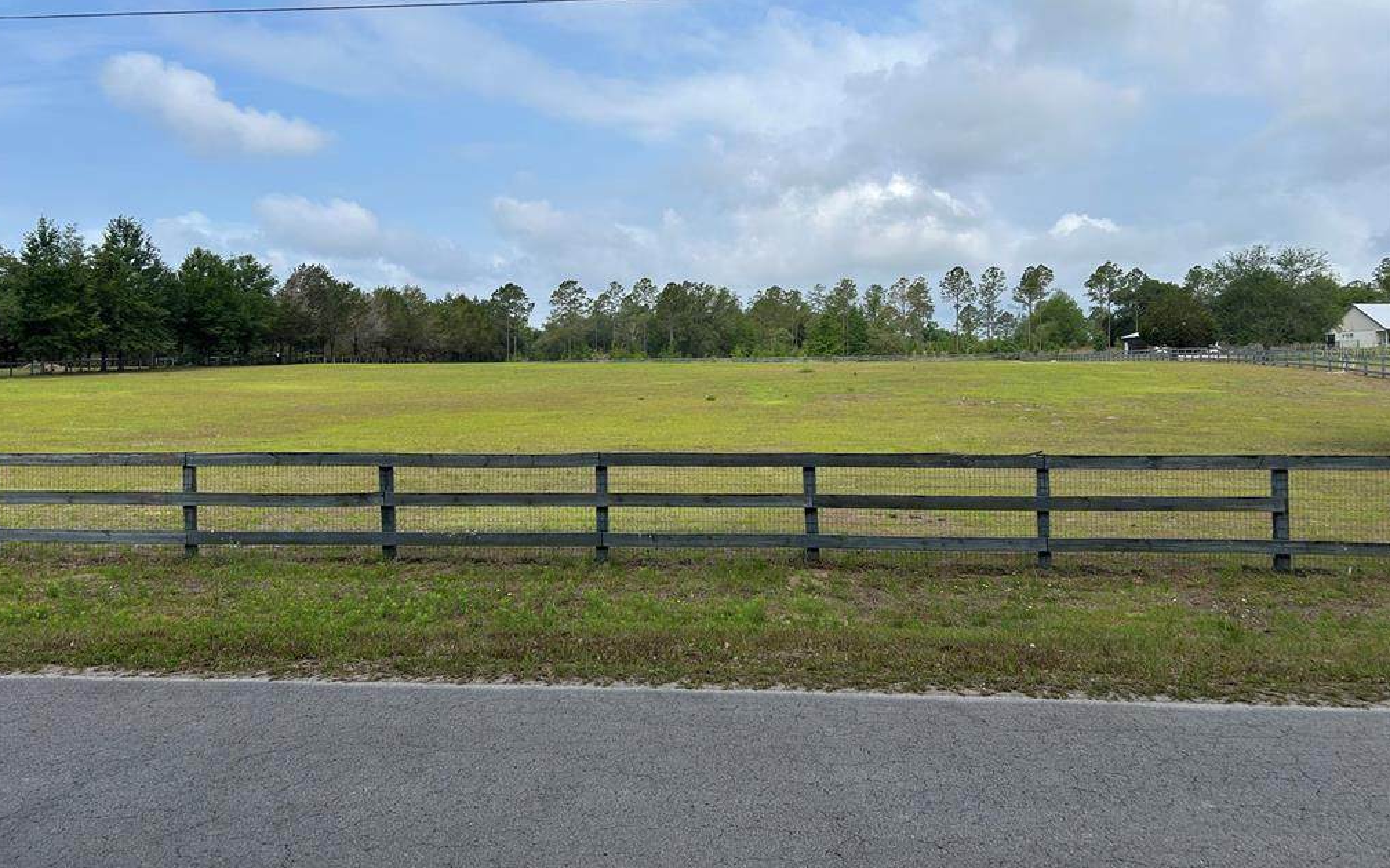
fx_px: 1061
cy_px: 350
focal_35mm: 28
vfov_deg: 44.3
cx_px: 692
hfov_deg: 66.5
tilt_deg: +1.0
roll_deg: +0.1
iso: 50
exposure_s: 1/4444
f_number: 1.5
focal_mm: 5.7
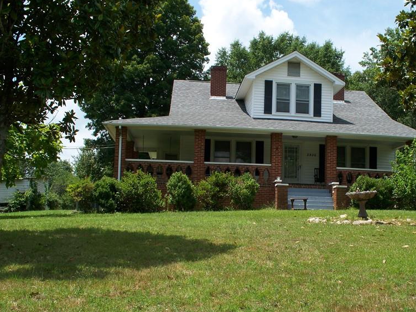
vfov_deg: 29.6
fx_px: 589
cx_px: 274
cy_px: 193
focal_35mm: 49
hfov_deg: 38.5
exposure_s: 1/320
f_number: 5
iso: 64
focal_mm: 7.54
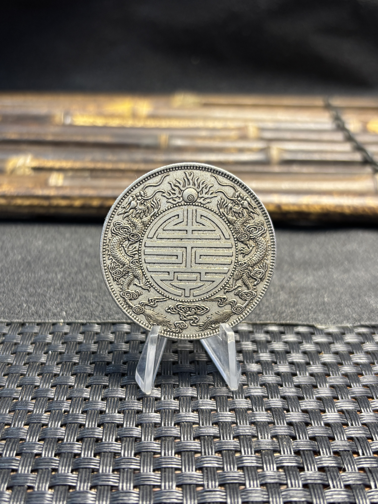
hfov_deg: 53.1
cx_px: 189
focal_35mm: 26
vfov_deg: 67.3
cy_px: 252
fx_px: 379
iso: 125
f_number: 1.6
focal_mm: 5.96
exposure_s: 1/50
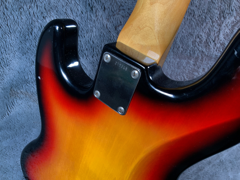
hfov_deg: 61.7
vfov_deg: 48.2
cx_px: 120
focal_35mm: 29
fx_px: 201
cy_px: 90
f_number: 1.8
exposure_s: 1/104
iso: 40
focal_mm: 3
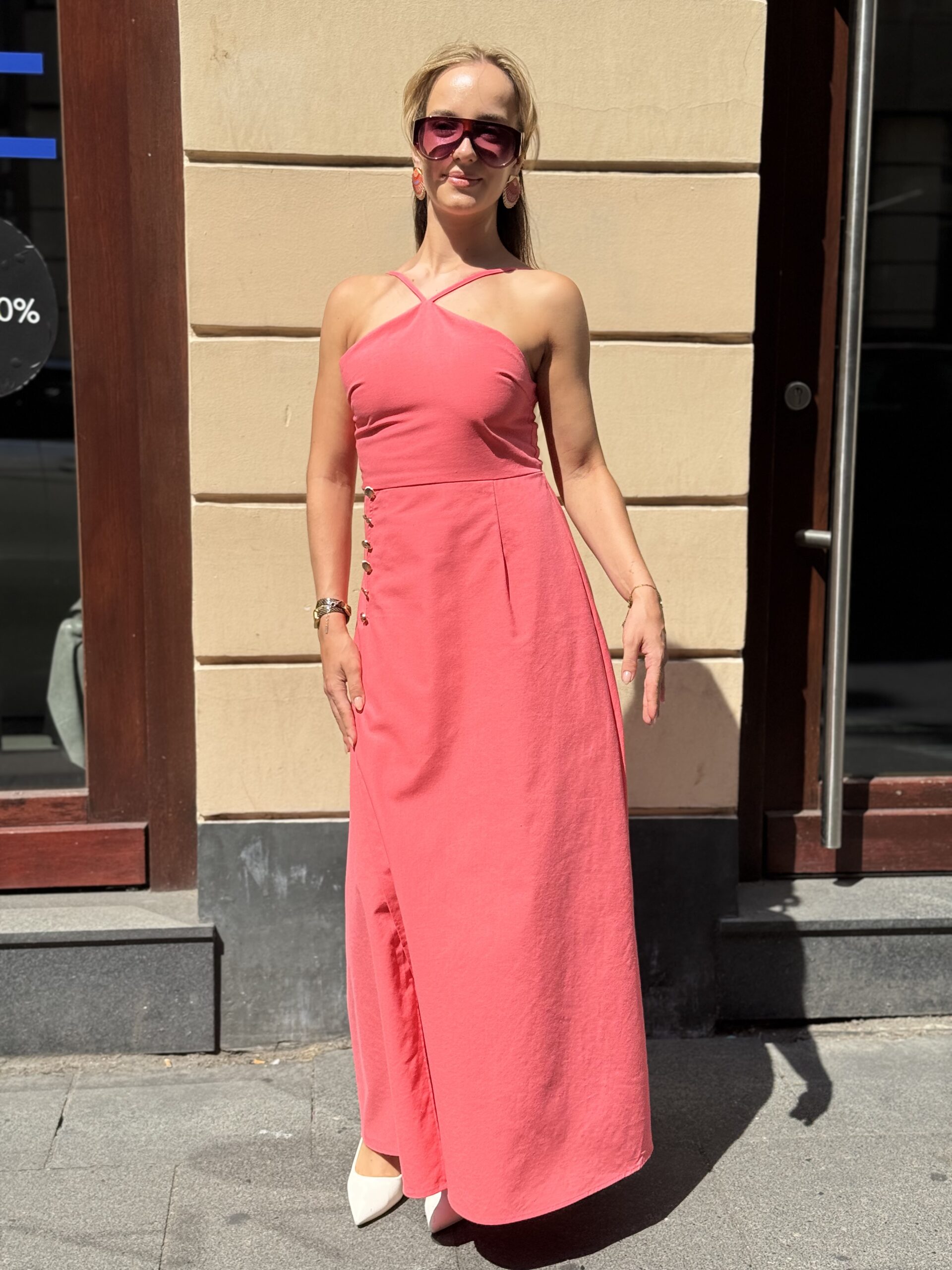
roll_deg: +0.0
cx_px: 476
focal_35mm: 48
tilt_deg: -8.6
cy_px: 635
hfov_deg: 30.3
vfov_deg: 39.7
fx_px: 1760
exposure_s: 1/6410
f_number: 1.78
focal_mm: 6.76
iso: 64
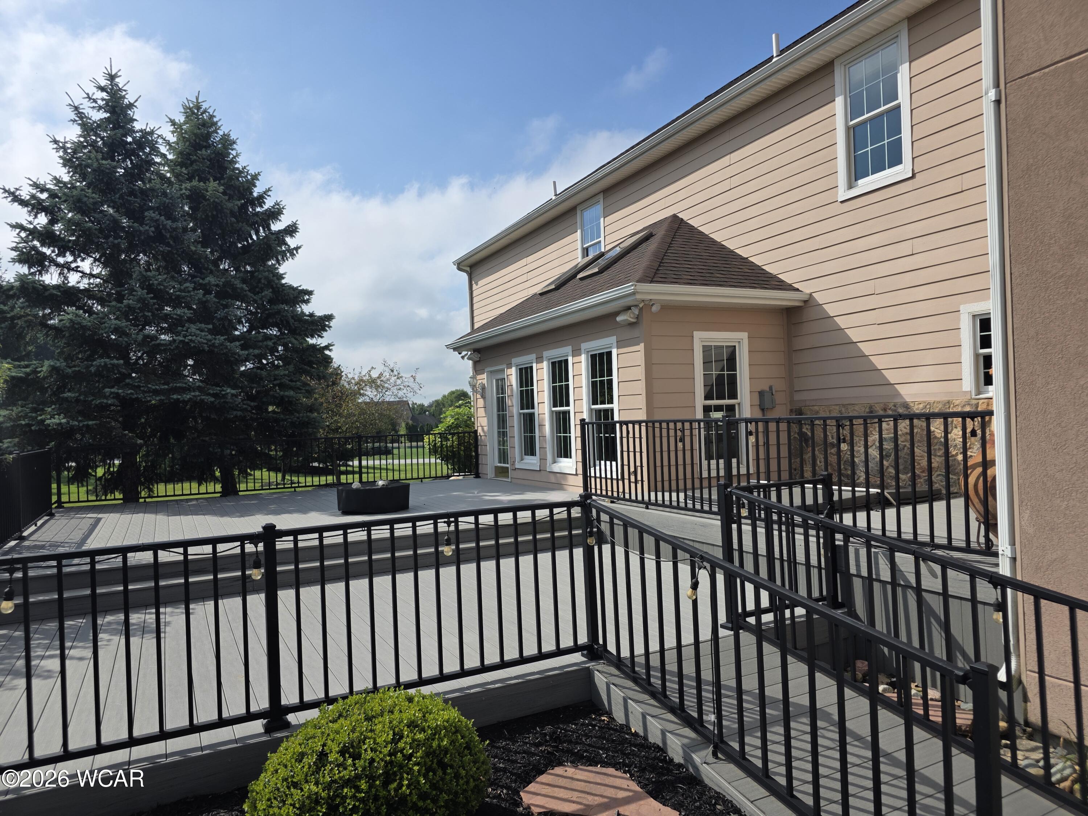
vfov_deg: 58.9
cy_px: 408
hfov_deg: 73.9
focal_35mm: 23
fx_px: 723
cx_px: 544
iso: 80
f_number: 1.7
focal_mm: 6.3
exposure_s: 1/7944
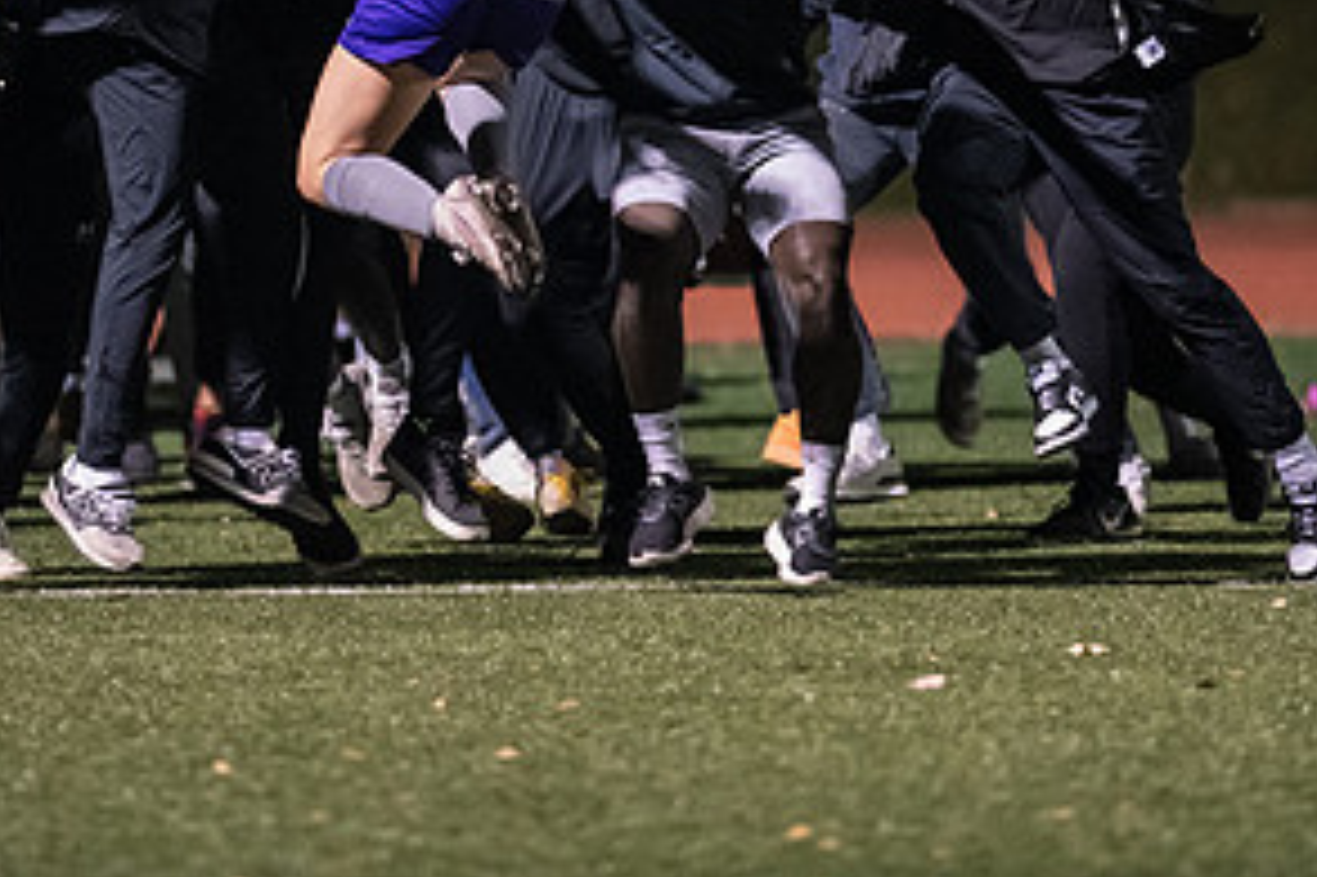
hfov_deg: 3.5
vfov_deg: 2.3
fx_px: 21717
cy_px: 20
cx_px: 539
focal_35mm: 594
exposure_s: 1/500
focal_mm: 300
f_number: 2.8
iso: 8000
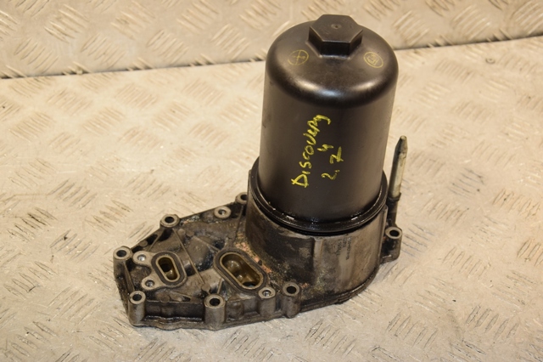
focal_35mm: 68
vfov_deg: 20.1
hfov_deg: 29.9
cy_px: 181
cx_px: 272
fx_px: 1018
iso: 800
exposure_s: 1/200
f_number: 5
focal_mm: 45
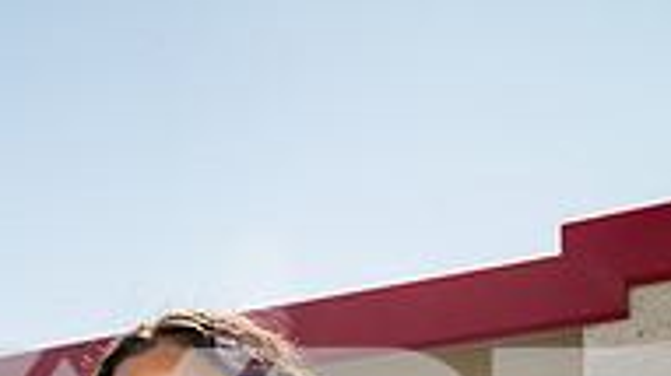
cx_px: 214
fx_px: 1582
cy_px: 706
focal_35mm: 89
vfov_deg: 12.3
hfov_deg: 23.8
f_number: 8
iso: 250
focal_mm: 36
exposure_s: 1/250
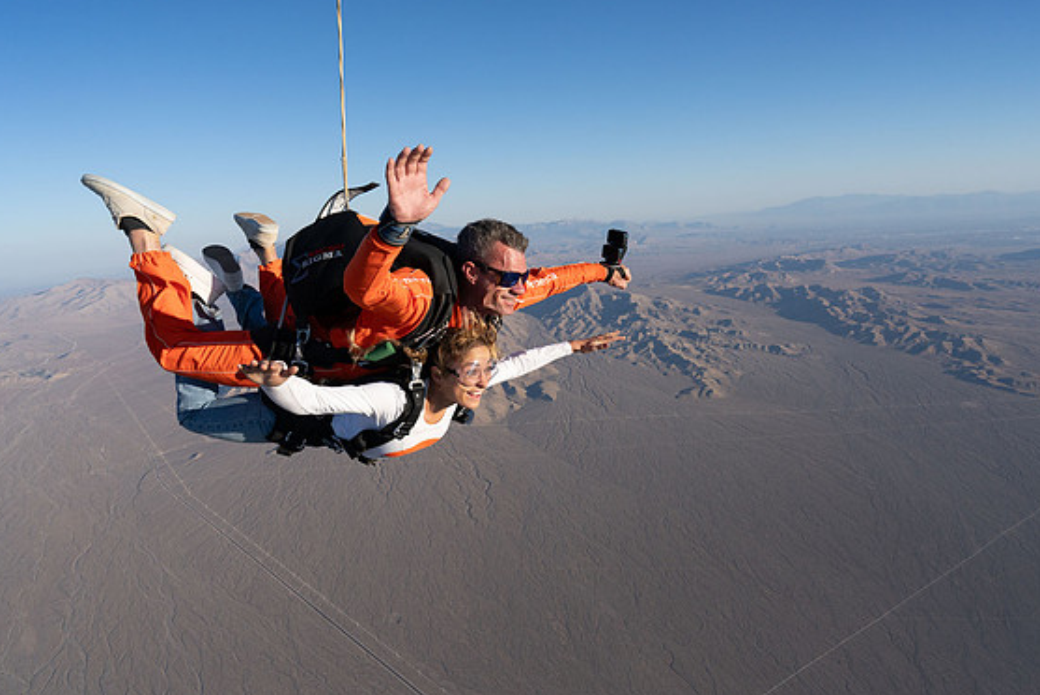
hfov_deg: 71.5
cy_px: 348
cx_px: 515
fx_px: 723
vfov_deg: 51.3
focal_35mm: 25
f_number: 8
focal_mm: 24
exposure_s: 1/2000
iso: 800
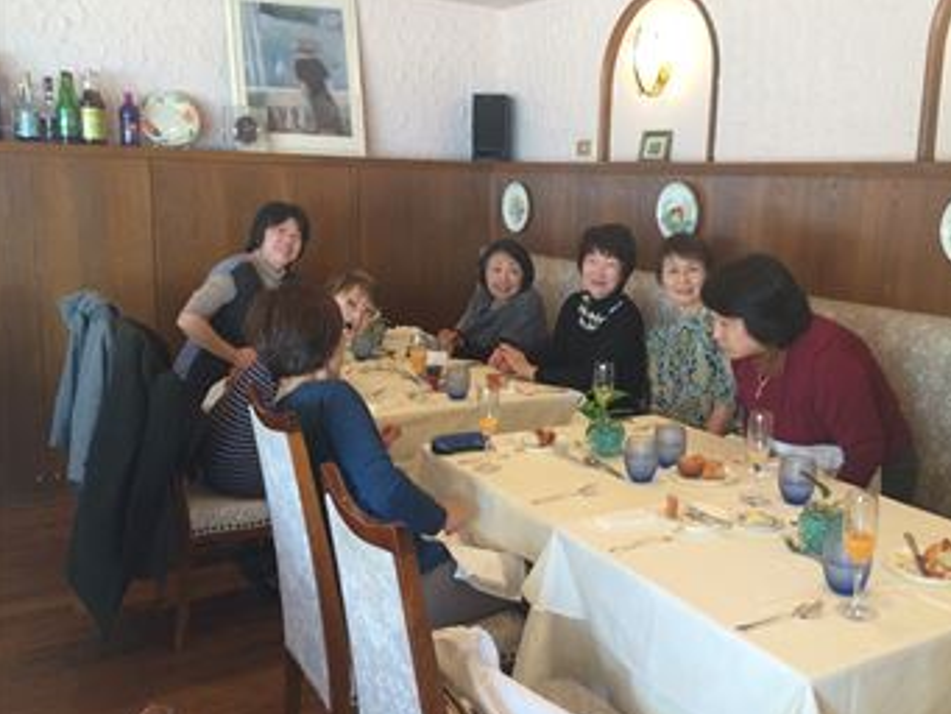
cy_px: 346
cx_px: 547
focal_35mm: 34
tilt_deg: -9.8
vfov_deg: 41.8
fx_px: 934
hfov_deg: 53.7
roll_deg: -0.6
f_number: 2.2
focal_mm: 4.15
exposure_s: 1/30
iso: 125
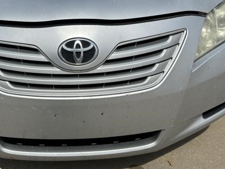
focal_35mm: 48
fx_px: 312
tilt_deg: -22.0
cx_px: 70
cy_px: 24
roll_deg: +0.2
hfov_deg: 39.0
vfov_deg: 29.3
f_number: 1.5
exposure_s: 1/10309
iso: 50
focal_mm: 5.7
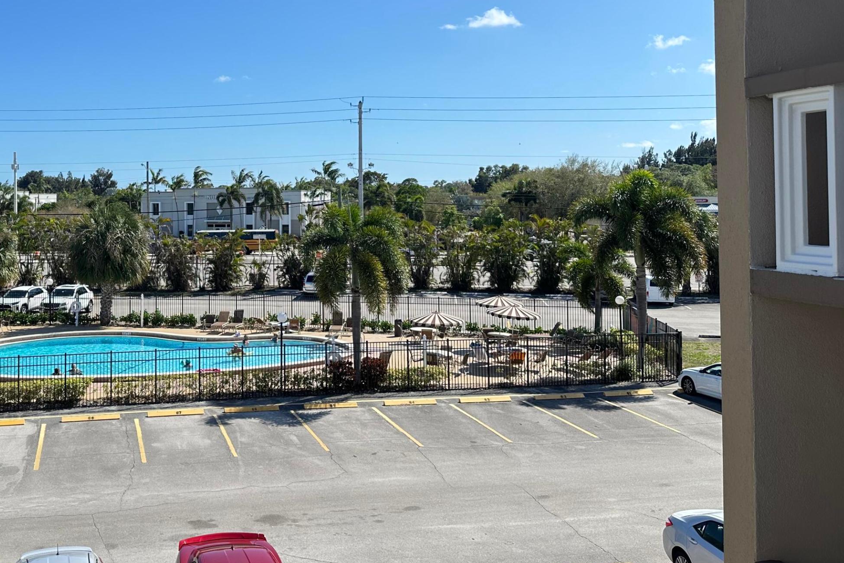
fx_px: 867
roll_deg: +0.0
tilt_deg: +1.3
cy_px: 183
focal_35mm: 37
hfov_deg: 50.4
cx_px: 242
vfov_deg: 35.5
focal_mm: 6.86
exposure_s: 1/3356
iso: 80
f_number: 1.78
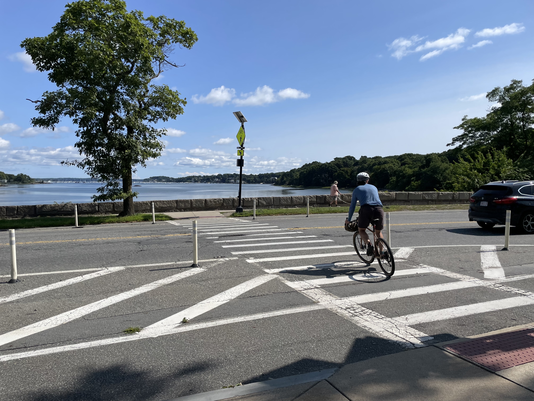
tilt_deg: -4.7
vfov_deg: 53.1
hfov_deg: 67.3
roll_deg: +0.3
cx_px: 267
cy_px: 200
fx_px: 401
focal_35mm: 26
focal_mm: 4.2
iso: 32
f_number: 1.6
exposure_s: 1/5291
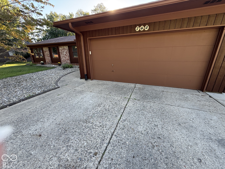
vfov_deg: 85.7
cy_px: 84
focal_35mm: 14
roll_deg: +2.1
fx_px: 91
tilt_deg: -17.0
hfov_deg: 102.1
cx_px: 112
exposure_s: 1/99
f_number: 2.2
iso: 50
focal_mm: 2.22
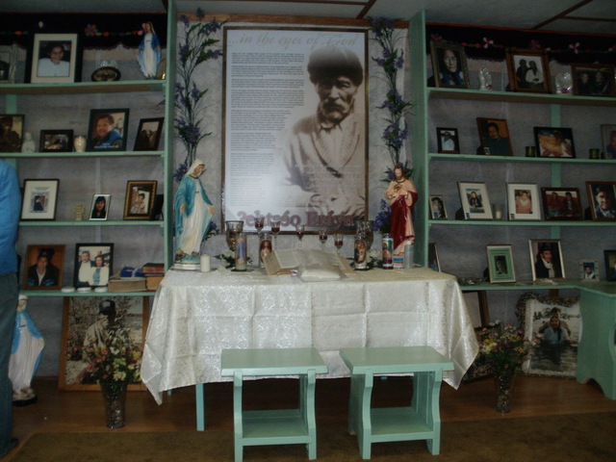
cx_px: 308
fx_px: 641
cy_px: 231
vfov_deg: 39.7
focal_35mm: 36
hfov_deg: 51.4
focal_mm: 6.3
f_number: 3.5
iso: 200
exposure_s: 1/30
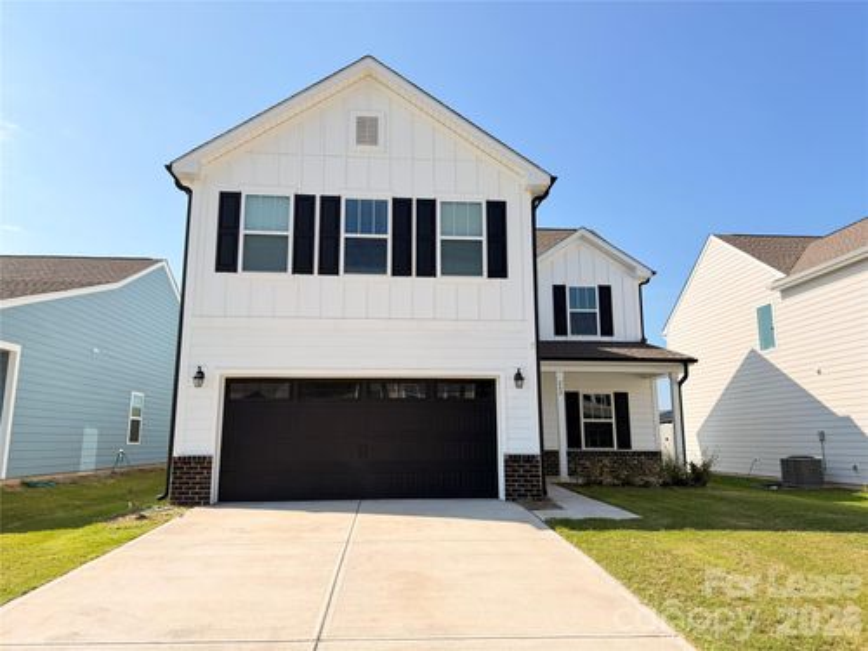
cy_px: 326
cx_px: 434
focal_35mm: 24
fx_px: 602
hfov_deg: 71.6
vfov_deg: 56.8
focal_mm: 6.76
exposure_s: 1/3279
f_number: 1.78
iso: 80
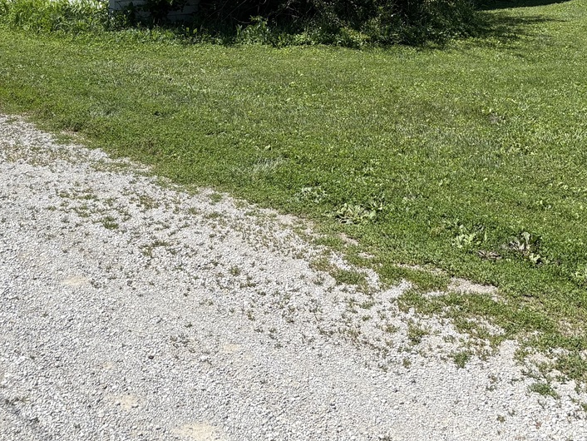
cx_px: 379
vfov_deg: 26.2
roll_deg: -0.3
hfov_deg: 35.9
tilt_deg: -5.9
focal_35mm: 53
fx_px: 899
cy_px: 10
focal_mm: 5.96
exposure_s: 1/3279
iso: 50
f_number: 1.6
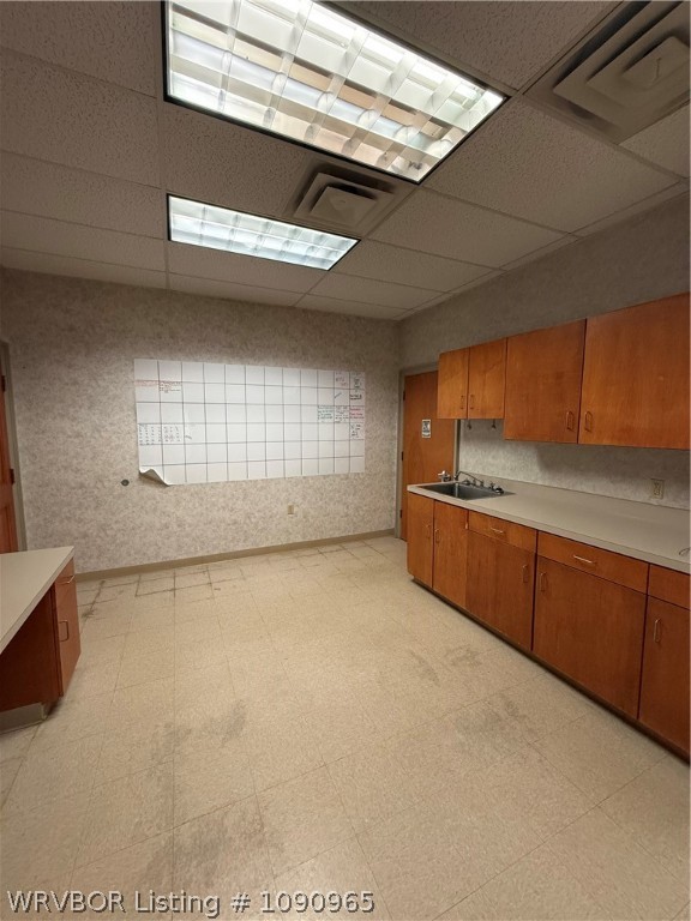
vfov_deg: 102.1
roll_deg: -0.4
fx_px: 373
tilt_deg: -6.1
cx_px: 346
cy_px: 460
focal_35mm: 14
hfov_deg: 85.7
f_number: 2.2
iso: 400
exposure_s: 1/120
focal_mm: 2.22
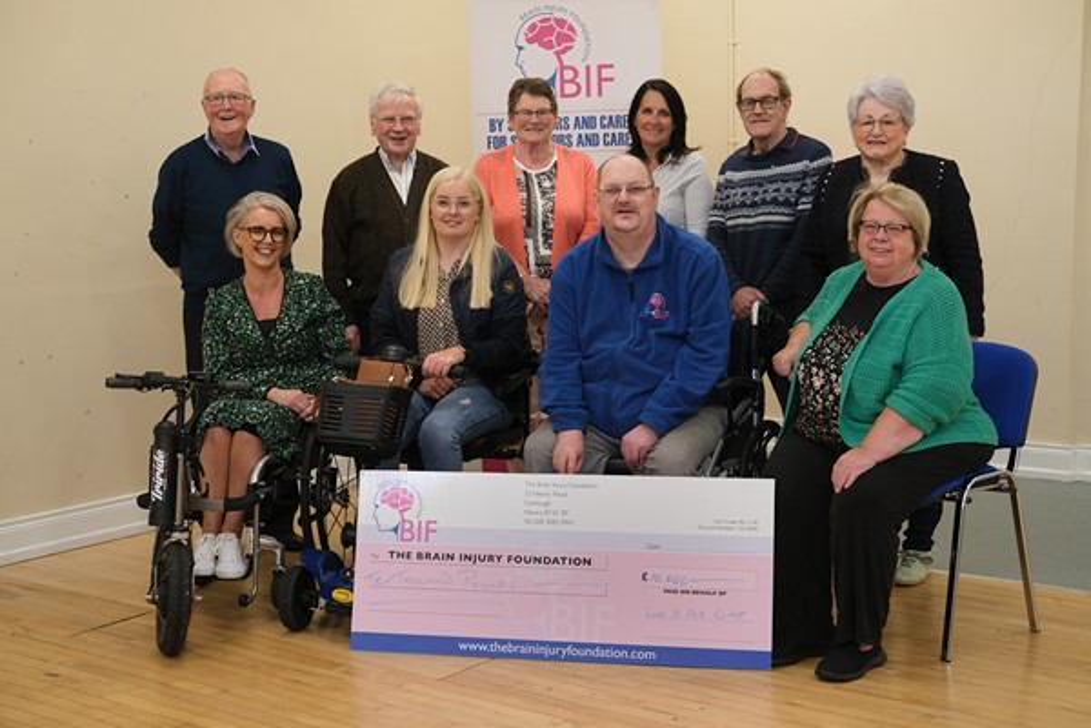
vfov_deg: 25.5
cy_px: 364
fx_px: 1606
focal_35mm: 53
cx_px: 546
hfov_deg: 37.5
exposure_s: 1/125
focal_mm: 35
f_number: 3.2
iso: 640
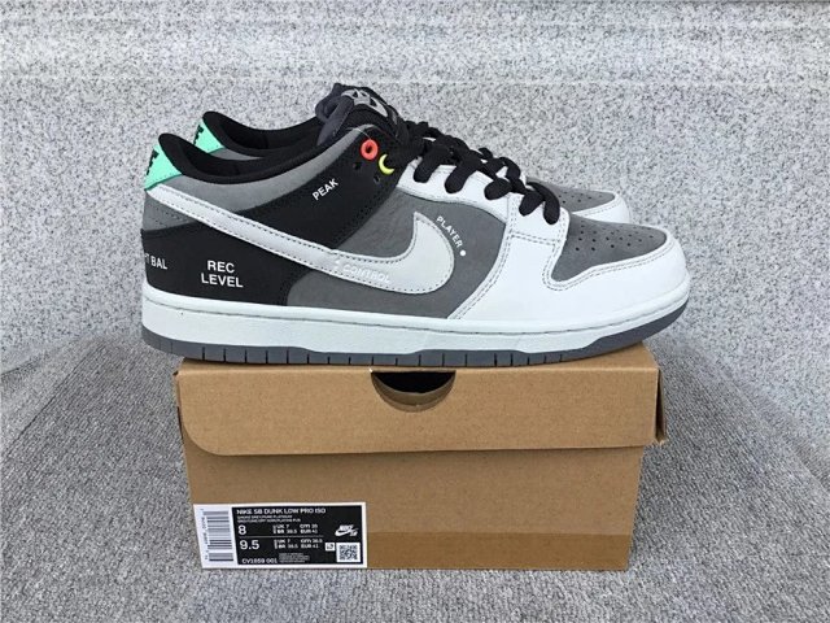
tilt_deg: -20.7
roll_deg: -0.2
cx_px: 415
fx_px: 743
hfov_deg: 58.4
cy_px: 312
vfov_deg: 45.4
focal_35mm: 31
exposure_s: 1/429
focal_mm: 3.3
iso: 25
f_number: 2.4
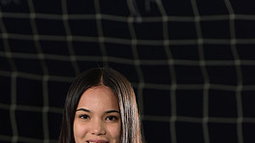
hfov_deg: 4.7
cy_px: 218
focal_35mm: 463
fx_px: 3131
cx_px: 78
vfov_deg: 2.6
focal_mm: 200
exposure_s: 1/200
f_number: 5
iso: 1000
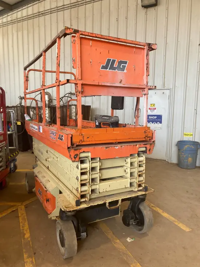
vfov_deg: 63.4
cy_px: 134
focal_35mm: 28
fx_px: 216
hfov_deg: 49.8
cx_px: 100
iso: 80
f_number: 1.8
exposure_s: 1/121
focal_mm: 3.99
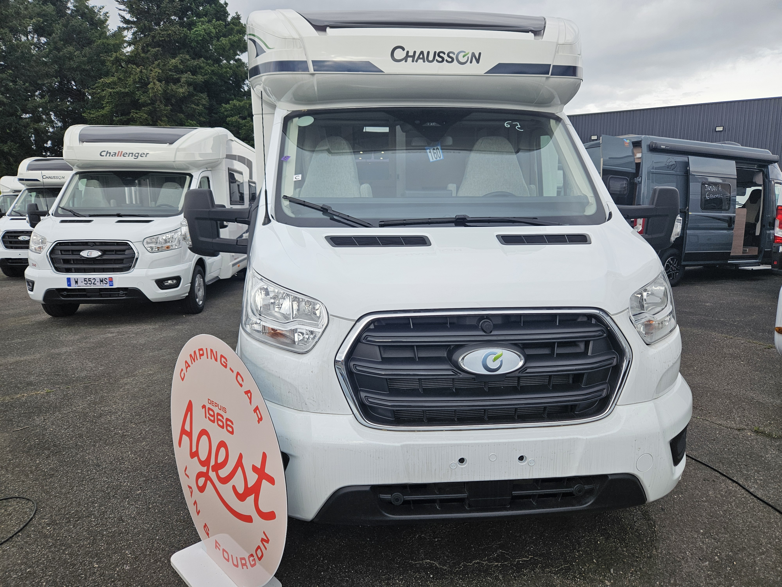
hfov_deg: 73.9
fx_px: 520
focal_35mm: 23
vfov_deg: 58.9
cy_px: 294
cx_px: 391
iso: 50
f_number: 1.8
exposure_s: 1/1050
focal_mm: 5.4
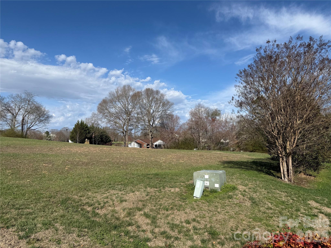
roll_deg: +1.3
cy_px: 124
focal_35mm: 24
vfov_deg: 56.8
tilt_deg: +7.4
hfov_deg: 71.6
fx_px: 229
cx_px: 166
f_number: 1.78
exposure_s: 1/6173
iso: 80
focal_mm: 6.76
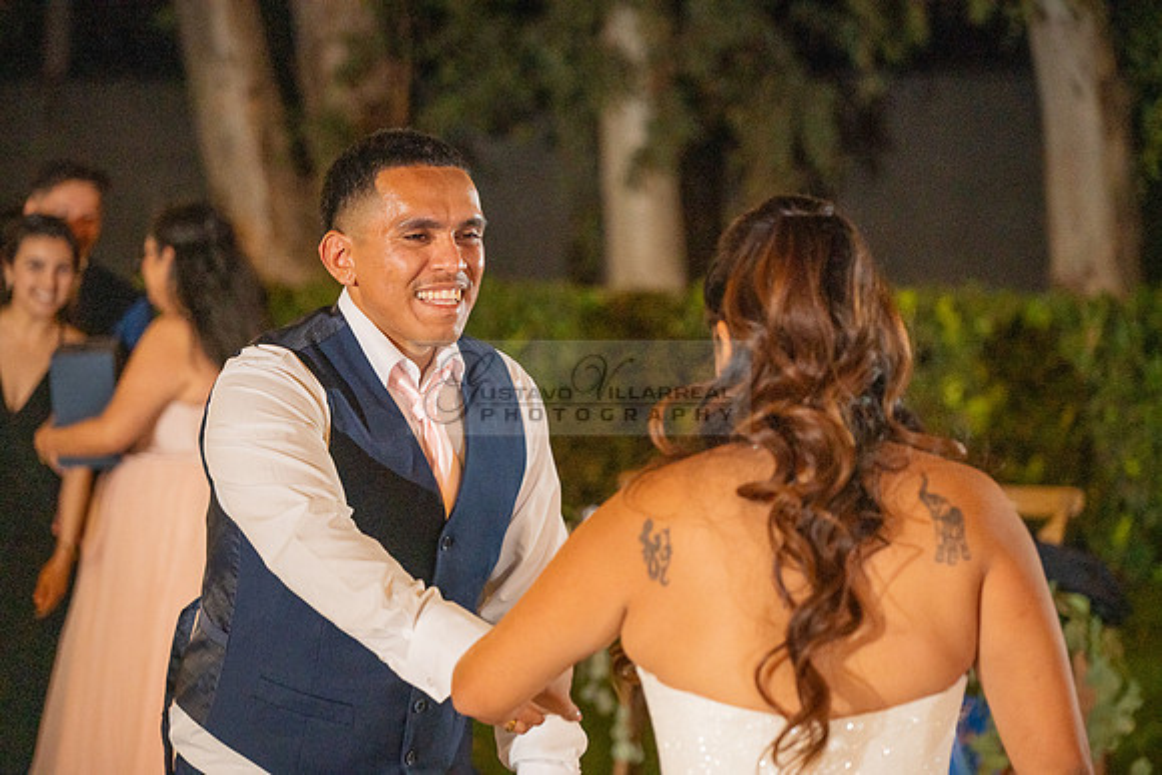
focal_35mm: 120
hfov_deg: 17.1
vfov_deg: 11.4
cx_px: 581
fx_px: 3874
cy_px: 388
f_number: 4
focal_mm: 120
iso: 2500
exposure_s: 1/250
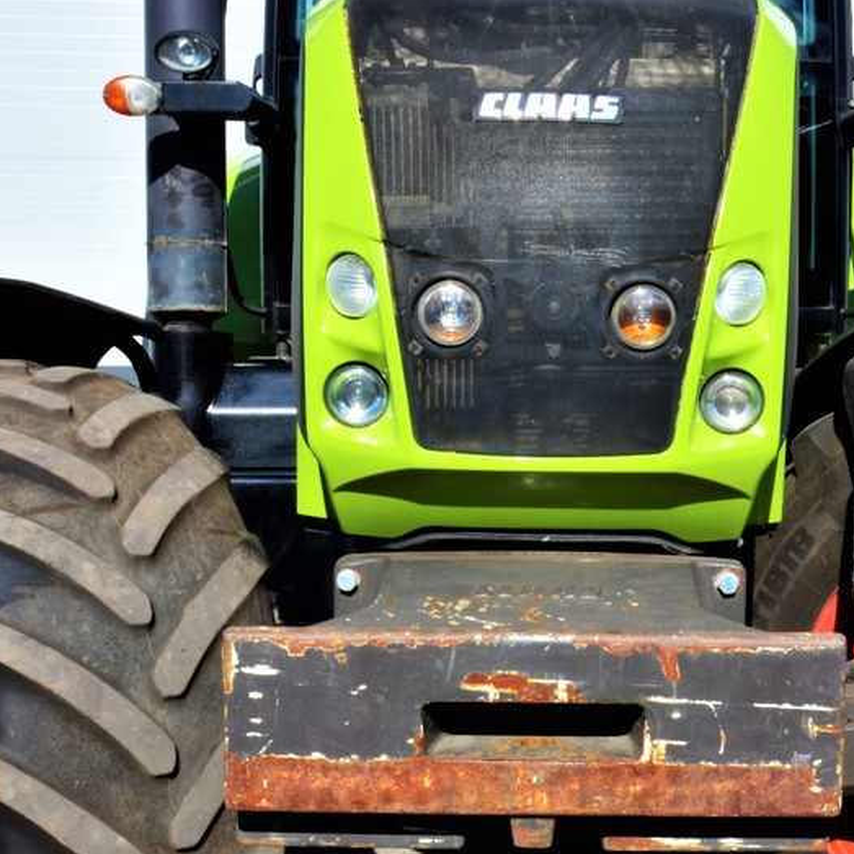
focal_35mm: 56
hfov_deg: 30.4
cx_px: 560
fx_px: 1563
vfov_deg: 30.4
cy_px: 555
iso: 125
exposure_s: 1/40
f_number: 22
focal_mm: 18
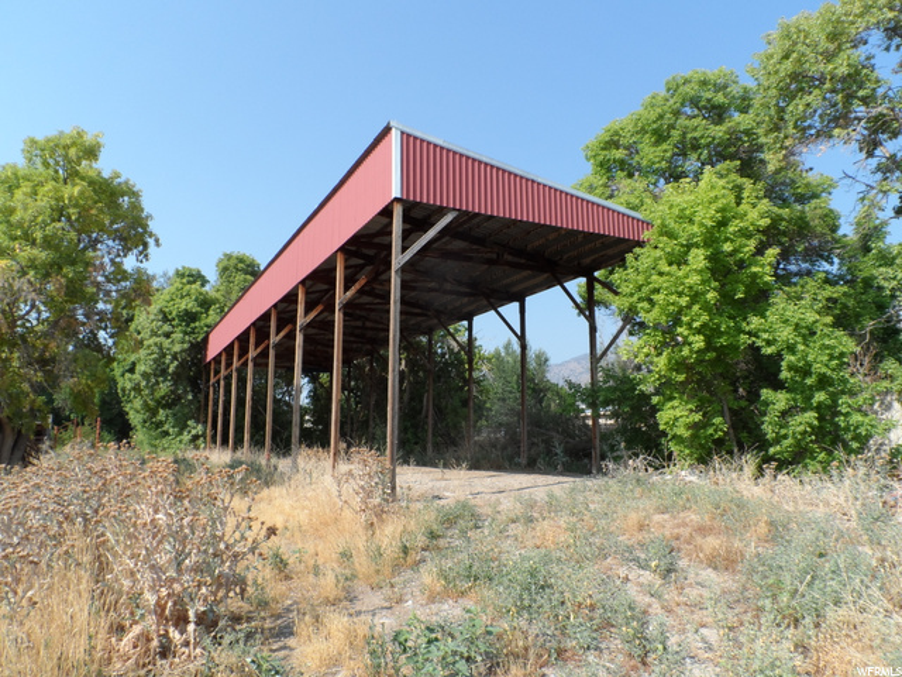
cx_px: 451
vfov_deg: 56.8
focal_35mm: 24
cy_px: 338
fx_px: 625
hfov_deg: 71.6
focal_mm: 4
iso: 80
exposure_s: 1/350
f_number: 4.5
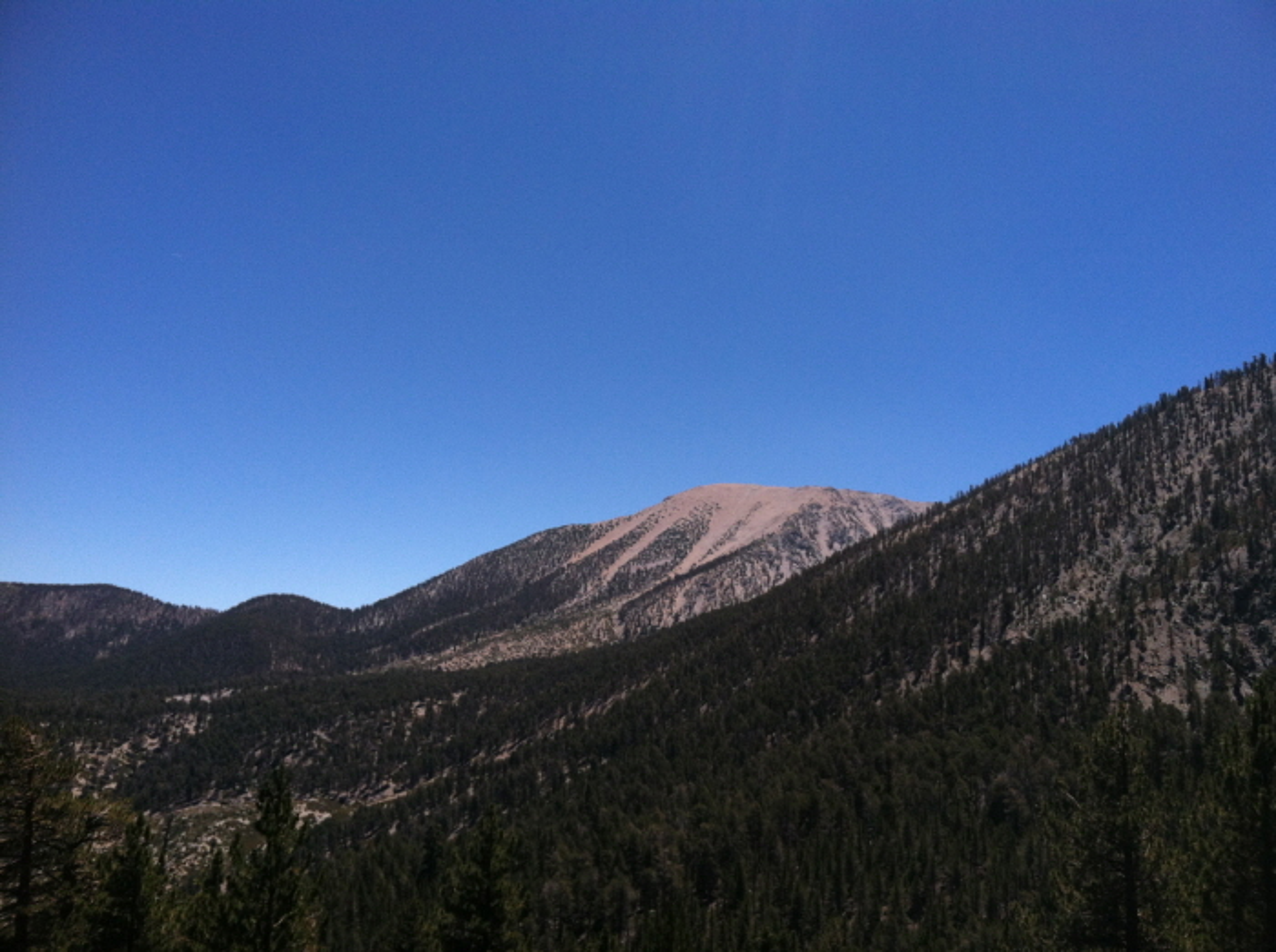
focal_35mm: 35
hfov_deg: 52.7
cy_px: 476
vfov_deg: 40.6
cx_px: 638
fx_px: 1288
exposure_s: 1/1724
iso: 80
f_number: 2.8
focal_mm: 3.85
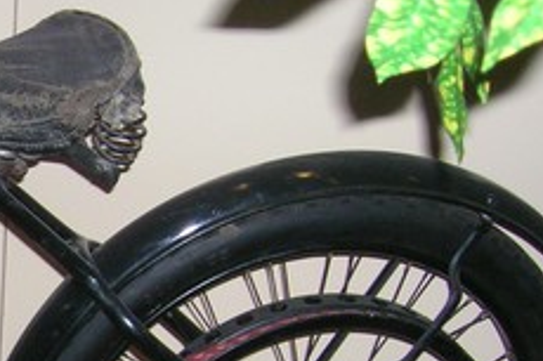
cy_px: 376
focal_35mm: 109
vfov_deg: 12.4
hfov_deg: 17.4
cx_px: -197
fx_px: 1643
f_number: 2.9
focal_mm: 5.7
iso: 97
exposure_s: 1/60.1
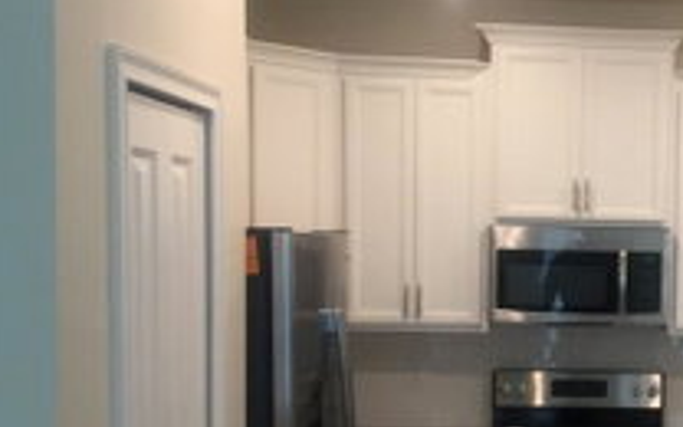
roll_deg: -2.1
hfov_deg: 30.3
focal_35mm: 63
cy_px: 328
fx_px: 1173
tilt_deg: -2.7
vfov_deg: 20.4
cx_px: 678
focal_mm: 4.15
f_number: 2.2
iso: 40
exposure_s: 1/30
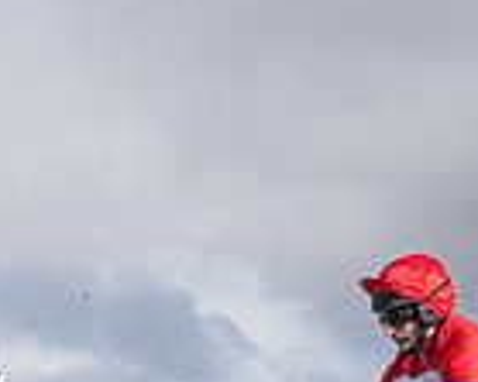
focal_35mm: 273
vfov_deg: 5.6
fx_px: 3859
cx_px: -548
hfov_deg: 6.8
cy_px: 715
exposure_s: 1/1250
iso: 200
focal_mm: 54
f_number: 4
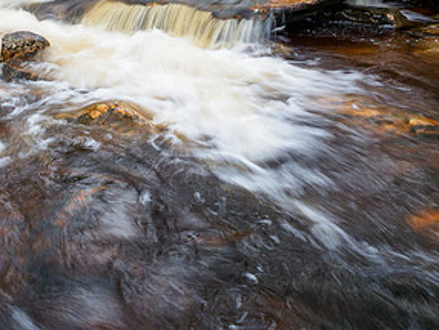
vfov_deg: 27.6
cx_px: 175
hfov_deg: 36.6
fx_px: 660
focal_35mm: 52
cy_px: 74
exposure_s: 1/5
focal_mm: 12
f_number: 7.1
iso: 200
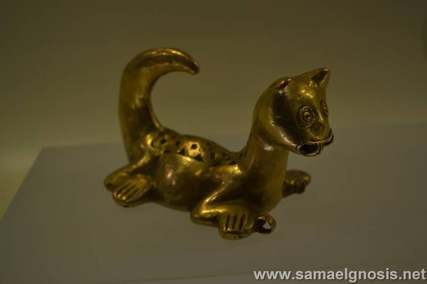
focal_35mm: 51
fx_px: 605
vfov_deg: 26.5
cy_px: 142
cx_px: 214
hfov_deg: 38.9
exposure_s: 1/8
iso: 100
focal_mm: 34
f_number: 5
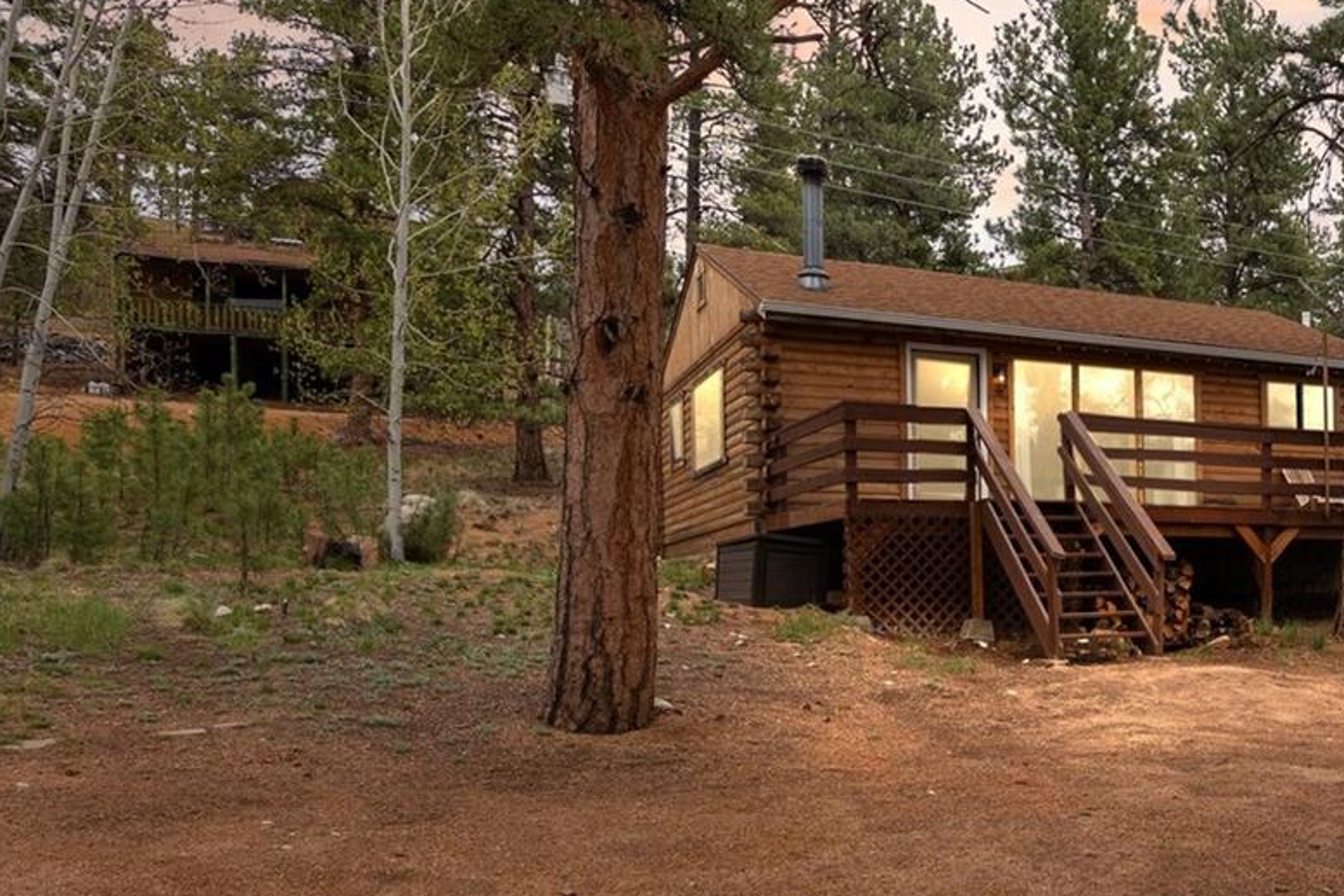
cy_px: 625
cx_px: 1202
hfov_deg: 48.8
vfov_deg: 37.3
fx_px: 1307
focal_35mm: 35
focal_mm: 17
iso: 800
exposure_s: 1/500
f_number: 7.1
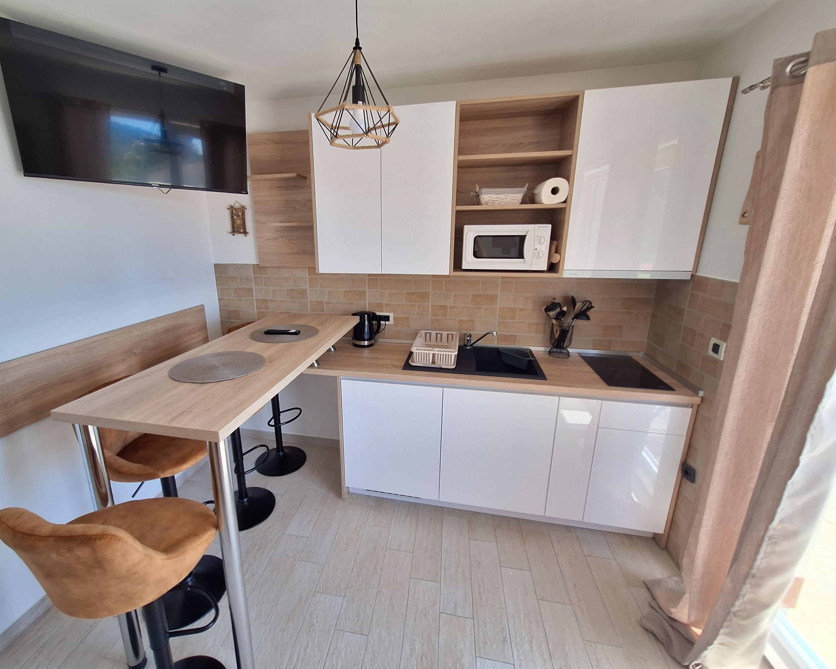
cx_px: 378
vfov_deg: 87.9
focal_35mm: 14
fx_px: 346
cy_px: 323
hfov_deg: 100.4
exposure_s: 1/100
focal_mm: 1.74
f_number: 2.2
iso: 50
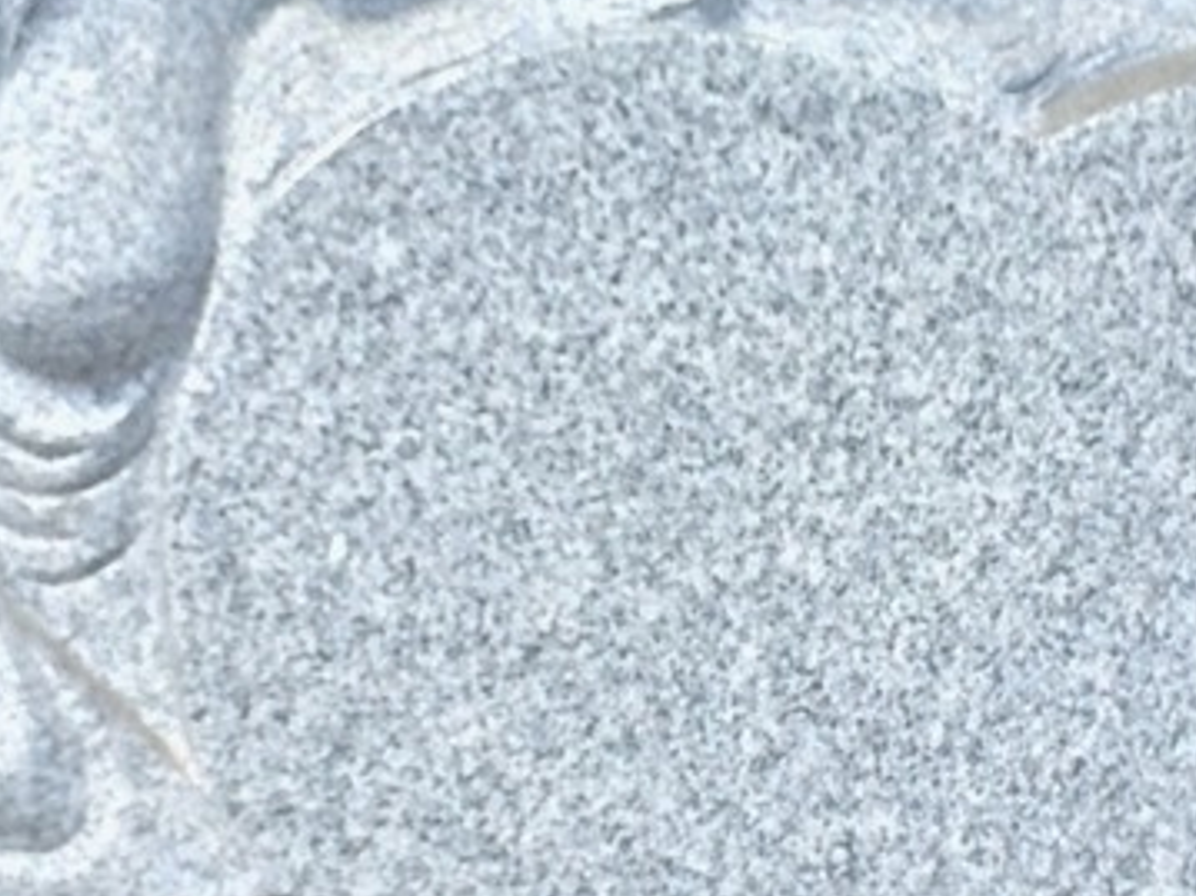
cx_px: 680
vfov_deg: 15.2
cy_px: 433
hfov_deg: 20.2
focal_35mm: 97
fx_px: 3350
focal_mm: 4.15
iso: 32
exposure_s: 1/977
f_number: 2.2
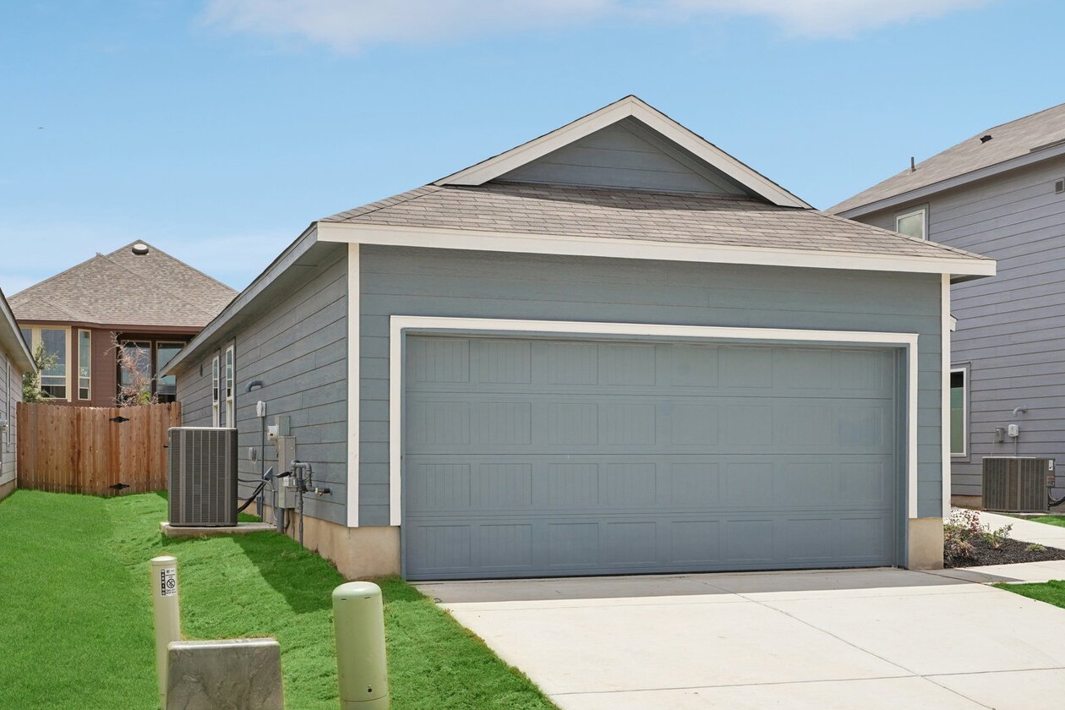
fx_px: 1331
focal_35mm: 45
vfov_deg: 29.9
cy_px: 344
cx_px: 597
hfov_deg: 43.5
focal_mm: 35
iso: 100
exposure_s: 1/320
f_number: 8
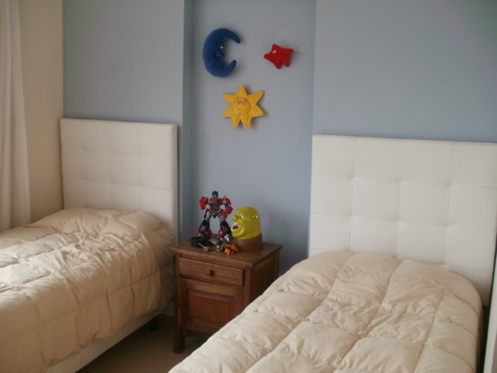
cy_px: 182
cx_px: 246
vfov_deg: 38.7
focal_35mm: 37
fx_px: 531
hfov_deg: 50.1
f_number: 3.5
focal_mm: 6.3
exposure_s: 1/40
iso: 100
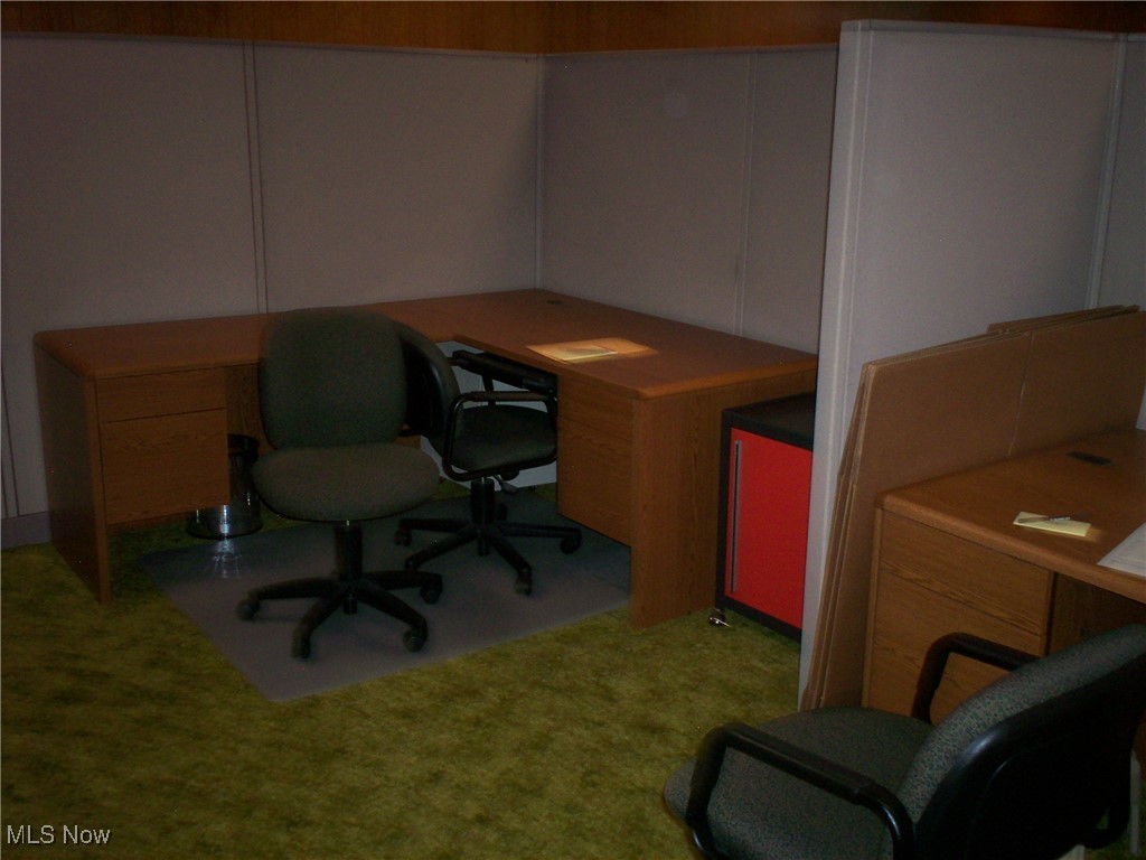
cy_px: 430
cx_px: 573
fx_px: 1192
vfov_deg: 39.7
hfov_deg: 51.4
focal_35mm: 36
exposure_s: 1/60
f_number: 4.5
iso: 140
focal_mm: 6
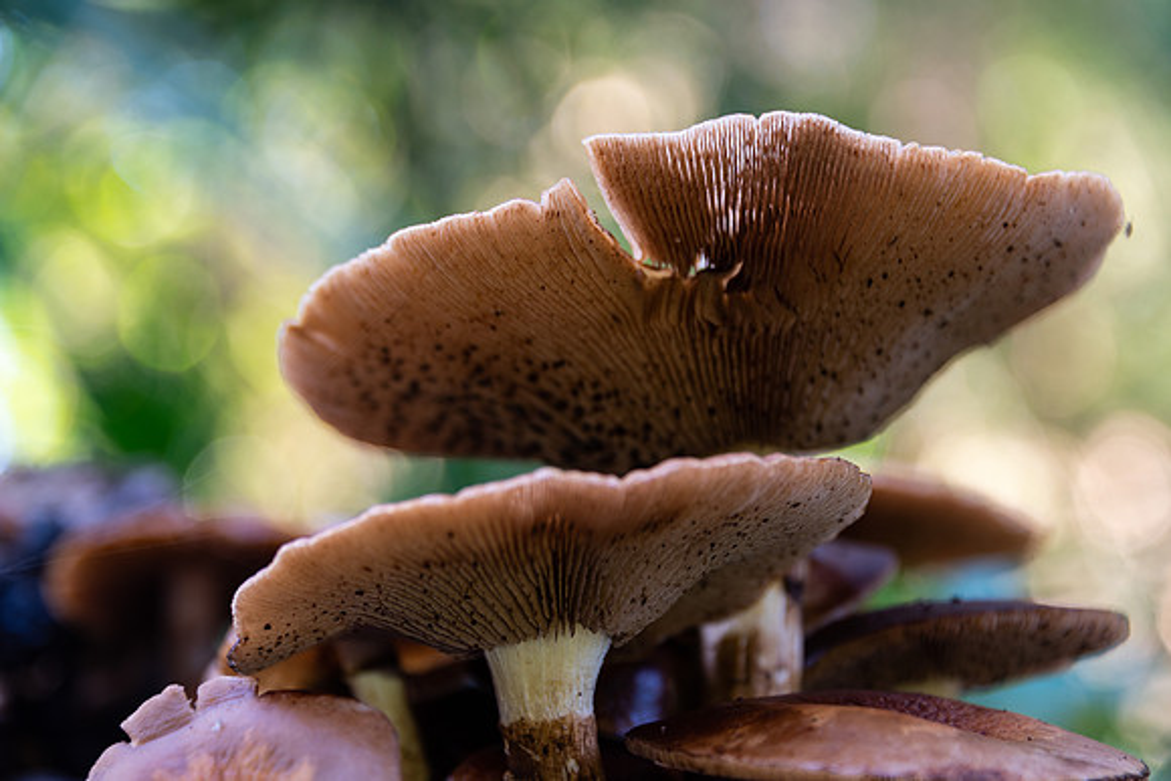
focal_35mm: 122
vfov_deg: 11.2
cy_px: 390
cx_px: 586
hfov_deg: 16.8
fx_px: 3969
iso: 200
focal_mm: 122
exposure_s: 1/6
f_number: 5.6
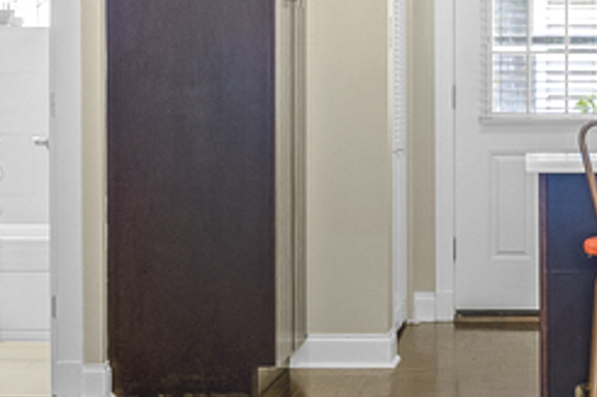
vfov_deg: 12.9
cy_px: 122
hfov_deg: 19.0
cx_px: 507
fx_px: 1757
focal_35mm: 106
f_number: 9
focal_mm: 16
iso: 640
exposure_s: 1/8
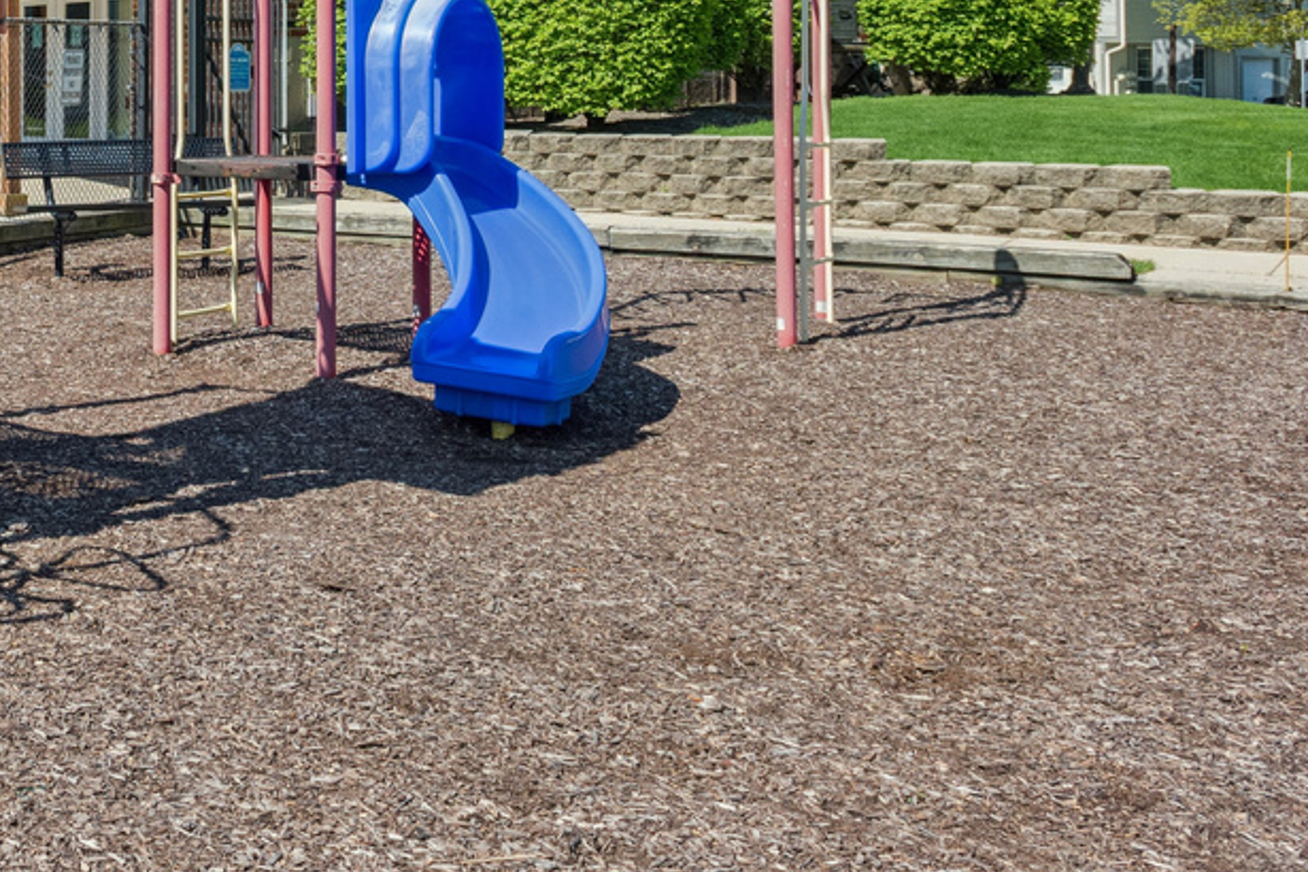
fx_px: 1817
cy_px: -26
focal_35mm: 50
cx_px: -91
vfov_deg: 25.5
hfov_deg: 34.7
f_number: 8
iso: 400
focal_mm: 19
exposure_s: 1/640
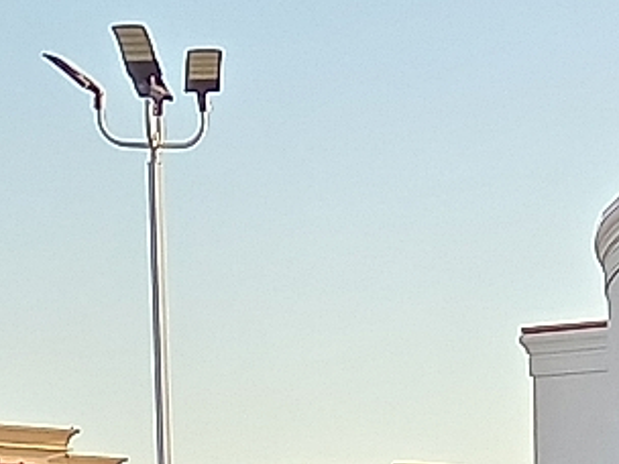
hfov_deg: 9.7
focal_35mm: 195
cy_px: 1199
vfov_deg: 7.1
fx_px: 3487
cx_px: 1018
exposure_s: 1/667
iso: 25
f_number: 1.8
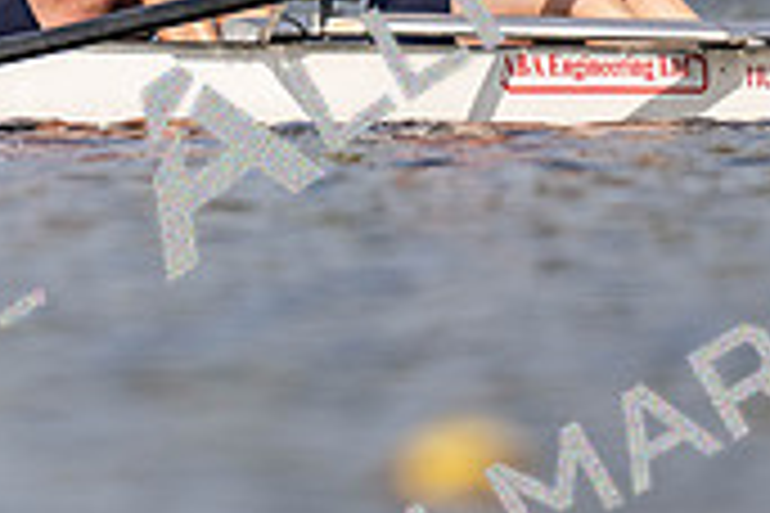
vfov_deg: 0.7
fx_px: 43544
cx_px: -243
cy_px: -146
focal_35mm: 2036
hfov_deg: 1.0
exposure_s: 1/2500
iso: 250
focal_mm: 600
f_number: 4
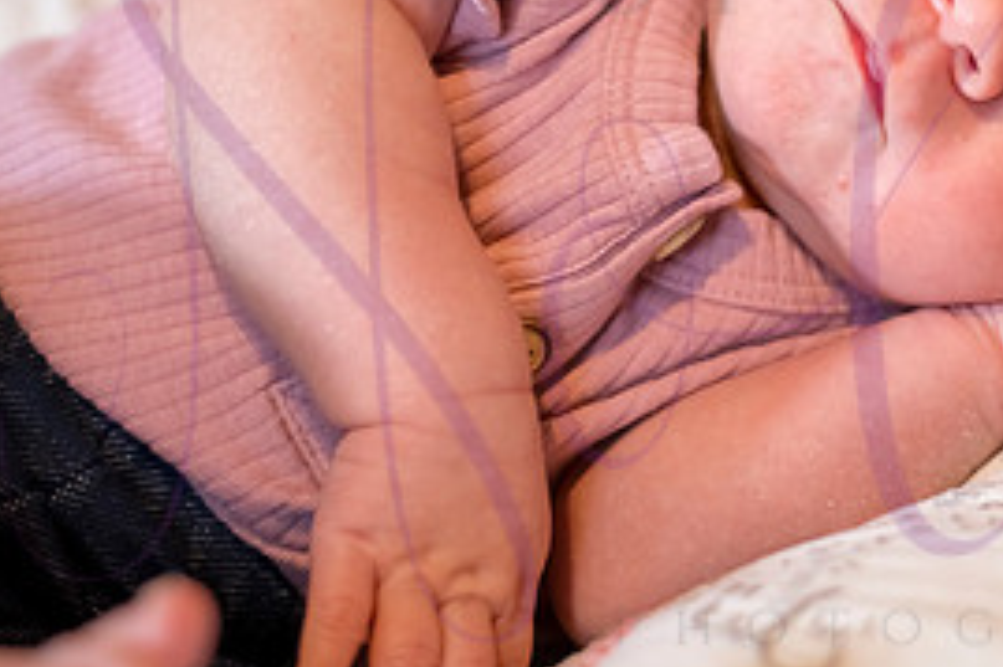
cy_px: -32
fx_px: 3007
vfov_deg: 12.5
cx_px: 746
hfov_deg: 18.8
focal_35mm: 108
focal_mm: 50
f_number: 2.5
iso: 800
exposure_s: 1/60
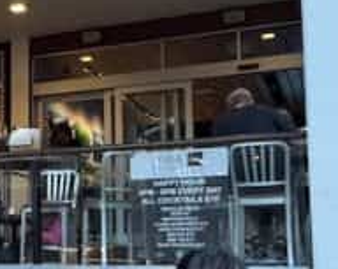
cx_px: -9
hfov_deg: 24.7
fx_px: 729
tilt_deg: +4.9
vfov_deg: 20.8
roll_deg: -0.1
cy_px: 186
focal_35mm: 73
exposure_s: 1/120
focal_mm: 2.22
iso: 320
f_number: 2.2
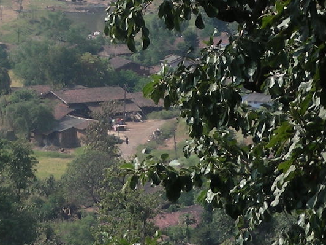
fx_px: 4351
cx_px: -115
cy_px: -186
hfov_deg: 4.3
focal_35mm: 462
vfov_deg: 3.2
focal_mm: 21.3
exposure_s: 1/364
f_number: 4
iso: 50
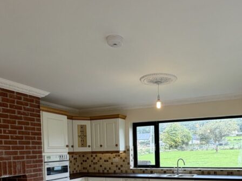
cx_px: 156
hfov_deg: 55.9
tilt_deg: -3.5
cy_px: 160
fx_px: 224
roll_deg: +1.3
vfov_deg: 41.0
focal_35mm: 32
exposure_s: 1/100
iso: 40
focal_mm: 2.22
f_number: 2.2
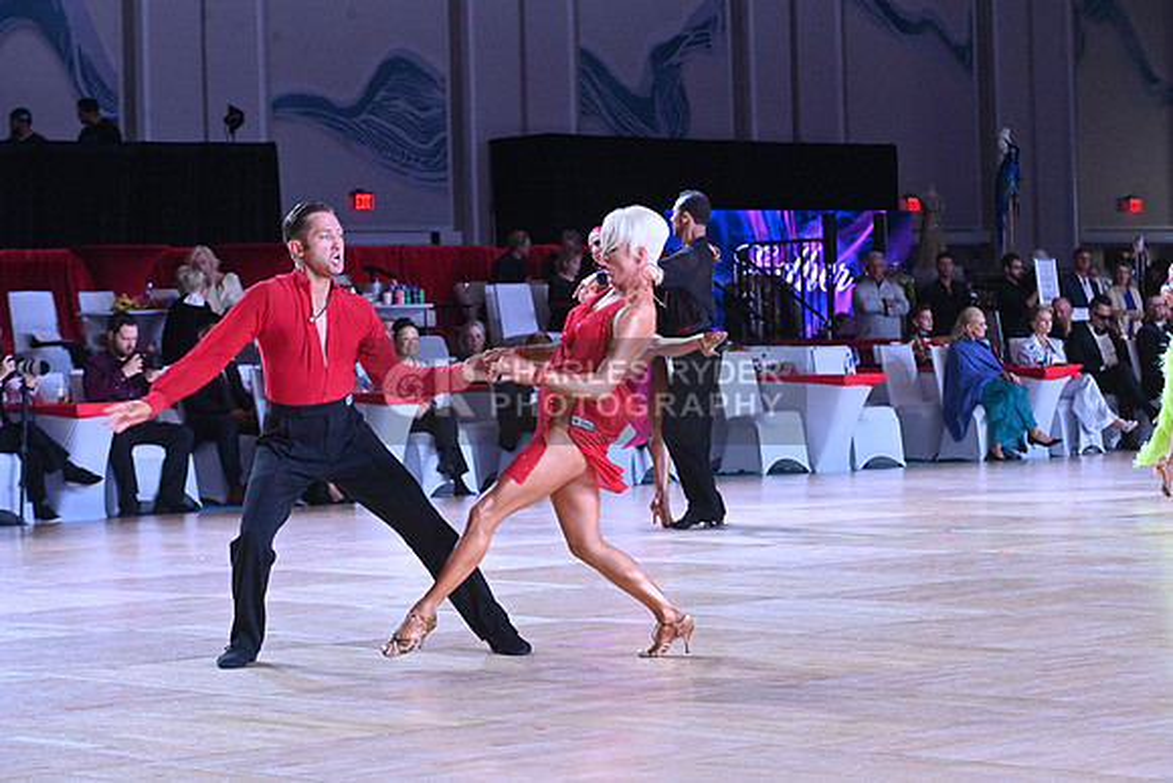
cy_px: 392
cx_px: 586
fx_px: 3422
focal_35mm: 105
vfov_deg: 13.0
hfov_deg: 19.5
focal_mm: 105
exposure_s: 1/400
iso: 4000
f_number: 8
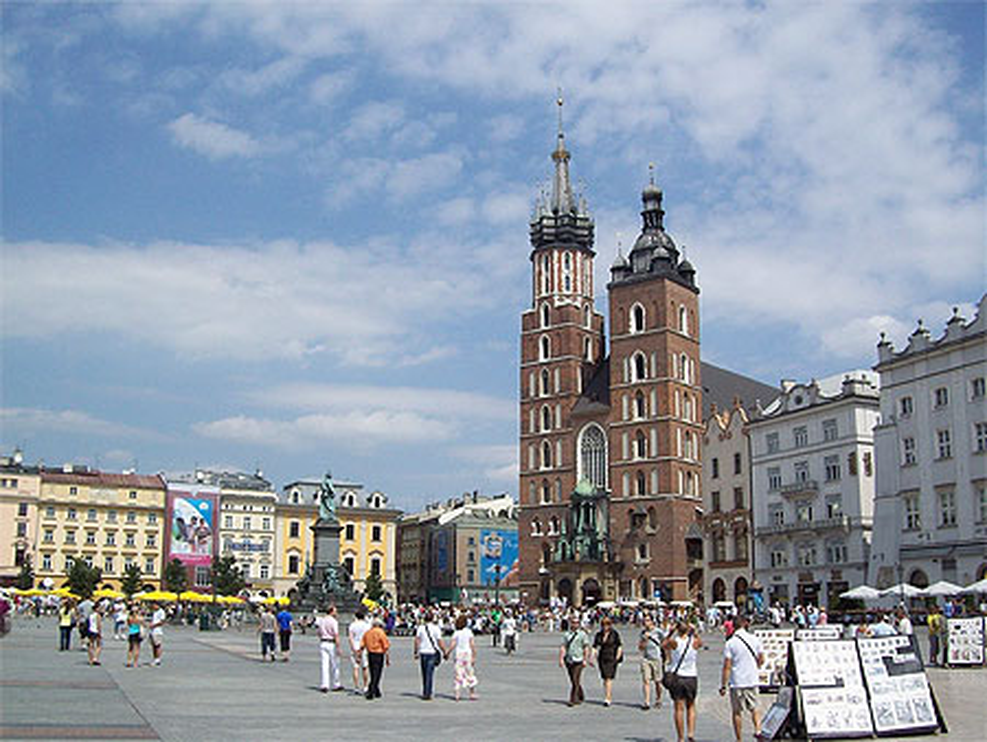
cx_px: 494
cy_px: 371
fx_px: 1027
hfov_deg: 51.3
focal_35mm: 36
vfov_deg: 39.7
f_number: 4.8
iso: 80
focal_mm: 6
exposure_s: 1/988
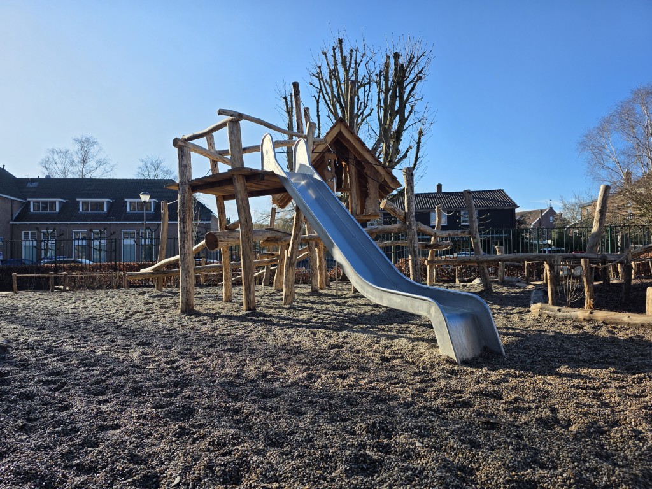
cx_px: 326
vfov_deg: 58.9
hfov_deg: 73.9
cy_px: 244
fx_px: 433
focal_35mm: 23
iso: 80
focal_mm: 6.3
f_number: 1.7
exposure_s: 1/4539
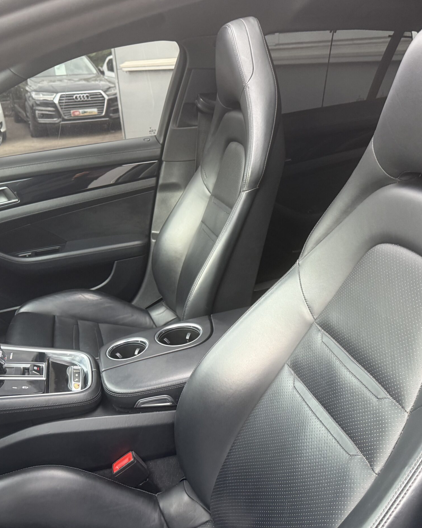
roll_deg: +2.7
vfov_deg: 55.7
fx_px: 500
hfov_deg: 45.7
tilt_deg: -21.2
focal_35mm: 32
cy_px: 265
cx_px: 233
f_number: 1.78
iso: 200
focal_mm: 6.76
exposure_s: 1/121
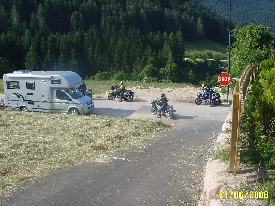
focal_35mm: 40
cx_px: 139
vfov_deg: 36.0
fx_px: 318
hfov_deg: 46.8
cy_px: 103
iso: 50
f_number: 6.3
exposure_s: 1/180
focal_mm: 6.6
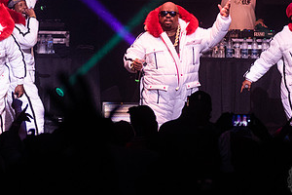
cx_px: 118
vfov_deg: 4.2
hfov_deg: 6.3
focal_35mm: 327
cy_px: -53
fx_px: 2652
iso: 3200
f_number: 3.5
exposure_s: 1/640
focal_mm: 110
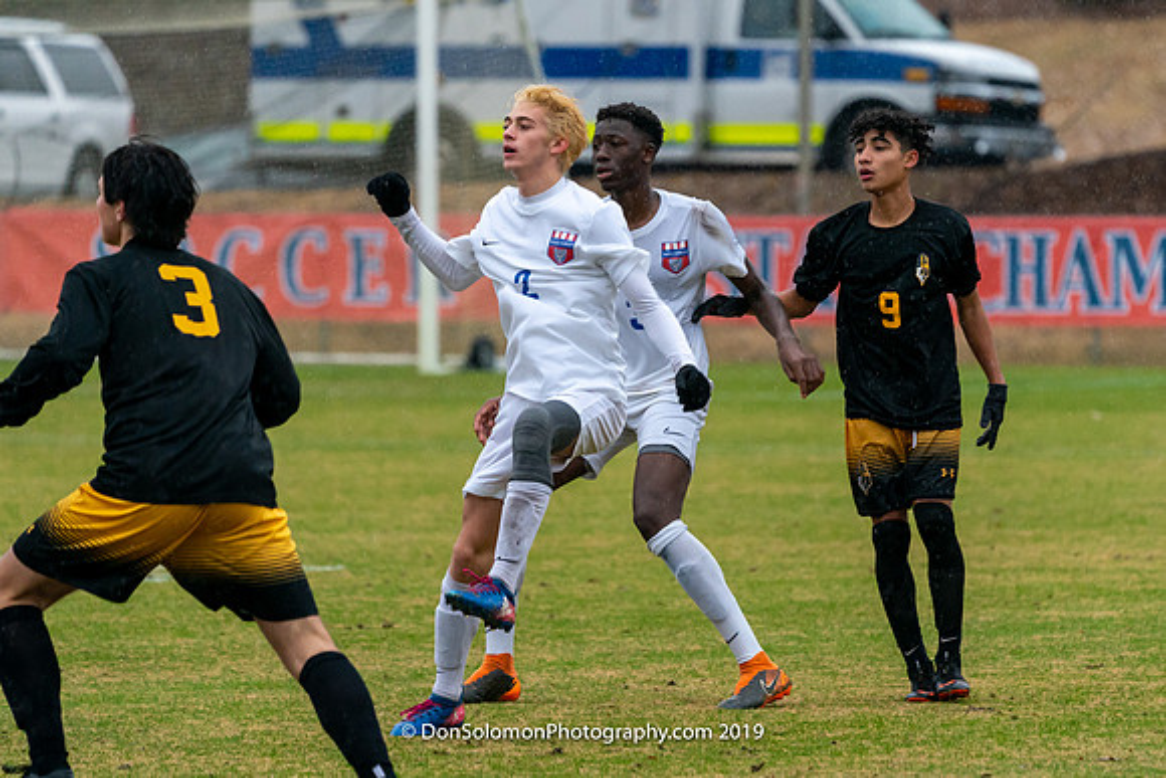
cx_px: 699
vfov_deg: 3.6
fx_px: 12235
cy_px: 435
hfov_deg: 5.5
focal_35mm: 378
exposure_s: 1/1000
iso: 3200
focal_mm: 315
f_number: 5.6
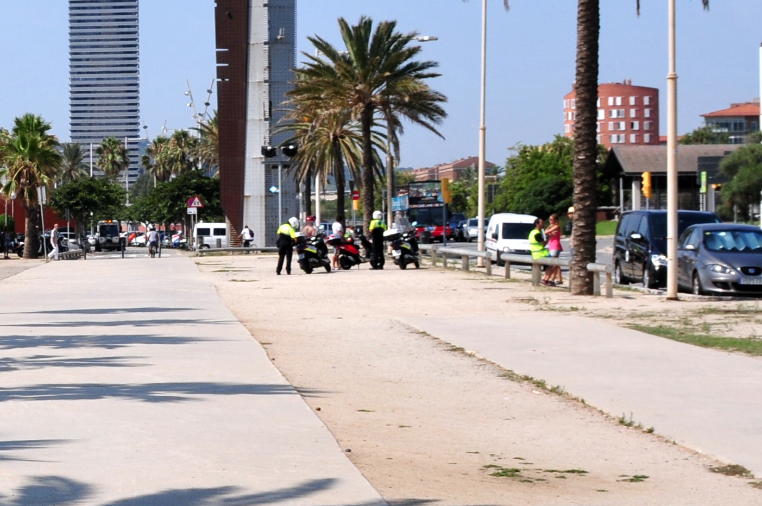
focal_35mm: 110
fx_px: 2326
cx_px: -400
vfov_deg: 12.4
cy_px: 224
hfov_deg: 16.8
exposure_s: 1/400
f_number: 10
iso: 200
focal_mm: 24
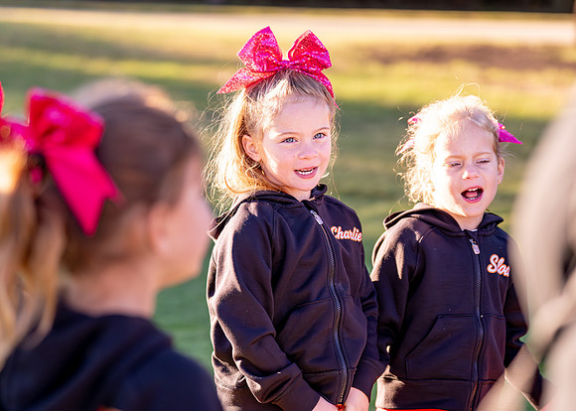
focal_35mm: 125
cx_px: 302
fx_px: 2042
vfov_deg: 11.5
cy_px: 214
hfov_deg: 16.1
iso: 500
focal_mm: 95
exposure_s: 1/2500
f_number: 2.8
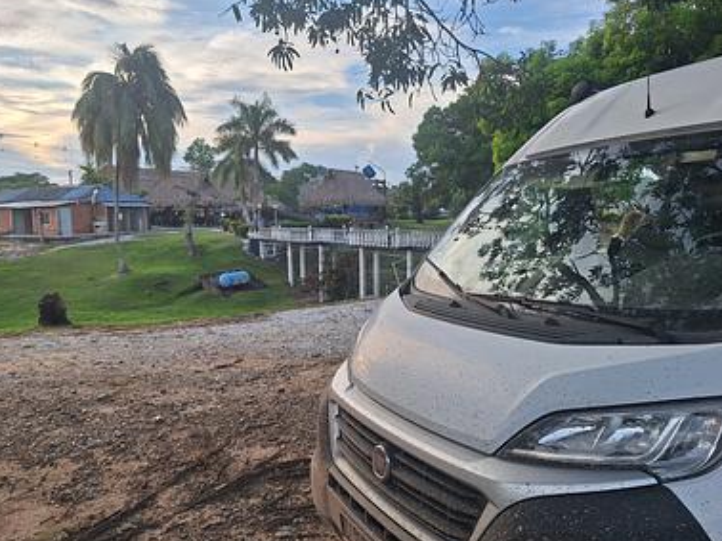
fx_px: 542
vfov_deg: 53.0
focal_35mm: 26
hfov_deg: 67.3
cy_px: 256
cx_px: 335
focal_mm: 5.54
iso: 40
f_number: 1.8
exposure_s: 1/849
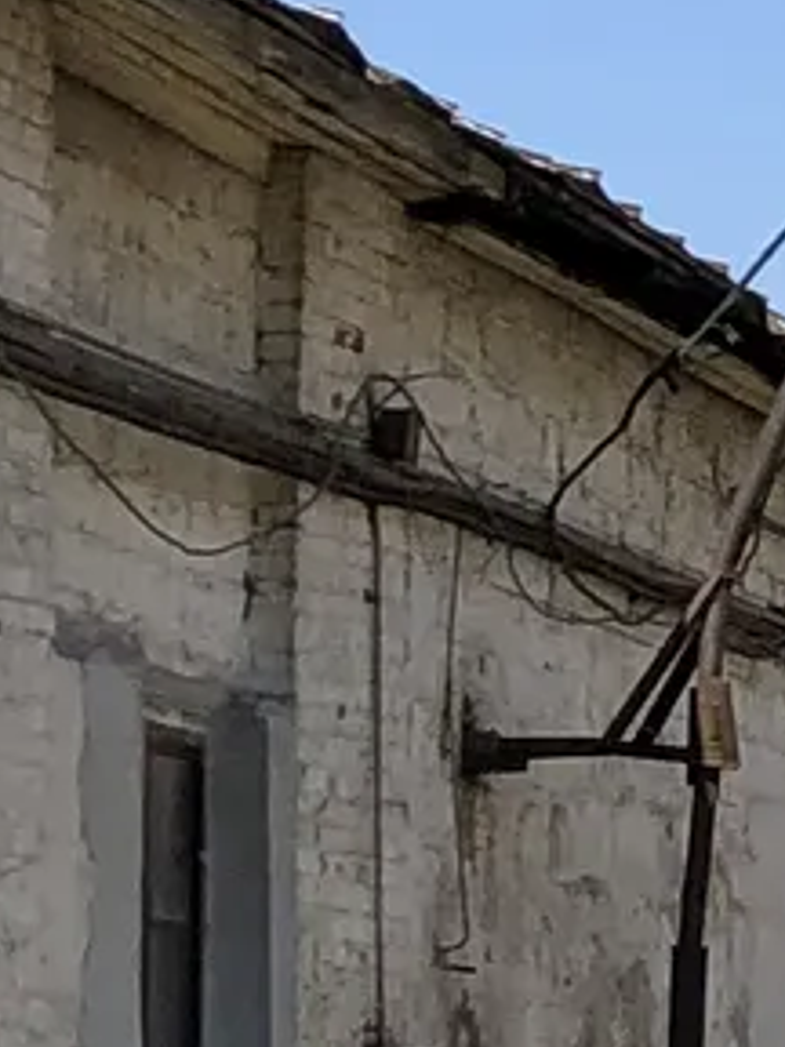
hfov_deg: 6.1
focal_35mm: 233
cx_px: 1886
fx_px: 7045
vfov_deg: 8.5
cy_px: 822
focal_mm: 4
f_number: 1.8
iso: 20
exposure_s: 1/2088
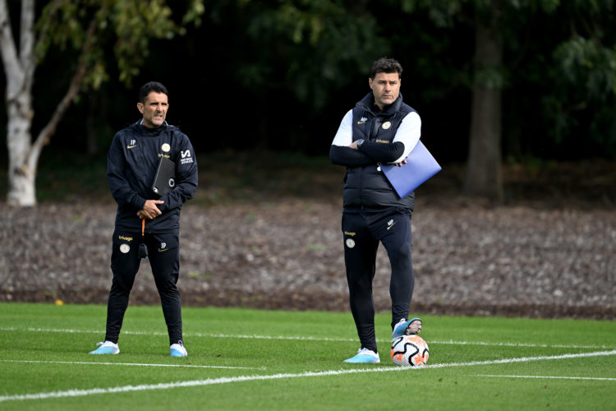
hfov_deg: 3.7
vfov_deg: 2.5
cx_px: 308
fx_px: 9581
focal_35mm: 560
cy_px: 206
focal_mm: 560
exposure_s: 1/2000
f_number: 4
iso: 500
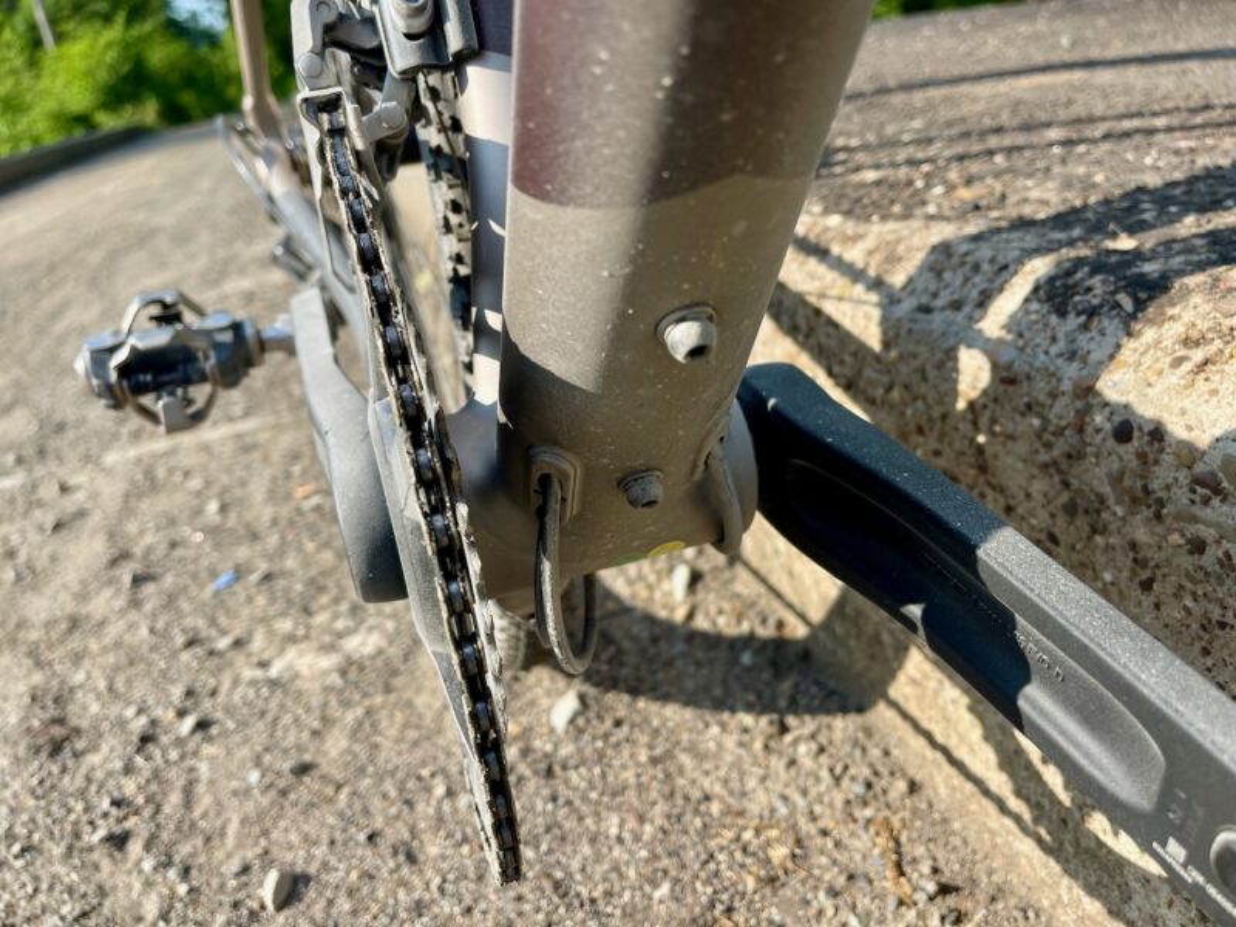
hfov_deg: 67.3
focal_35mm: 26
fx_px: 928
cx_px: 618
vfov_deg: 53.1
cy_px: 464
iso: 32
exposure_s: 1/1689
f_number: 1.6
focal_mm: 5.1
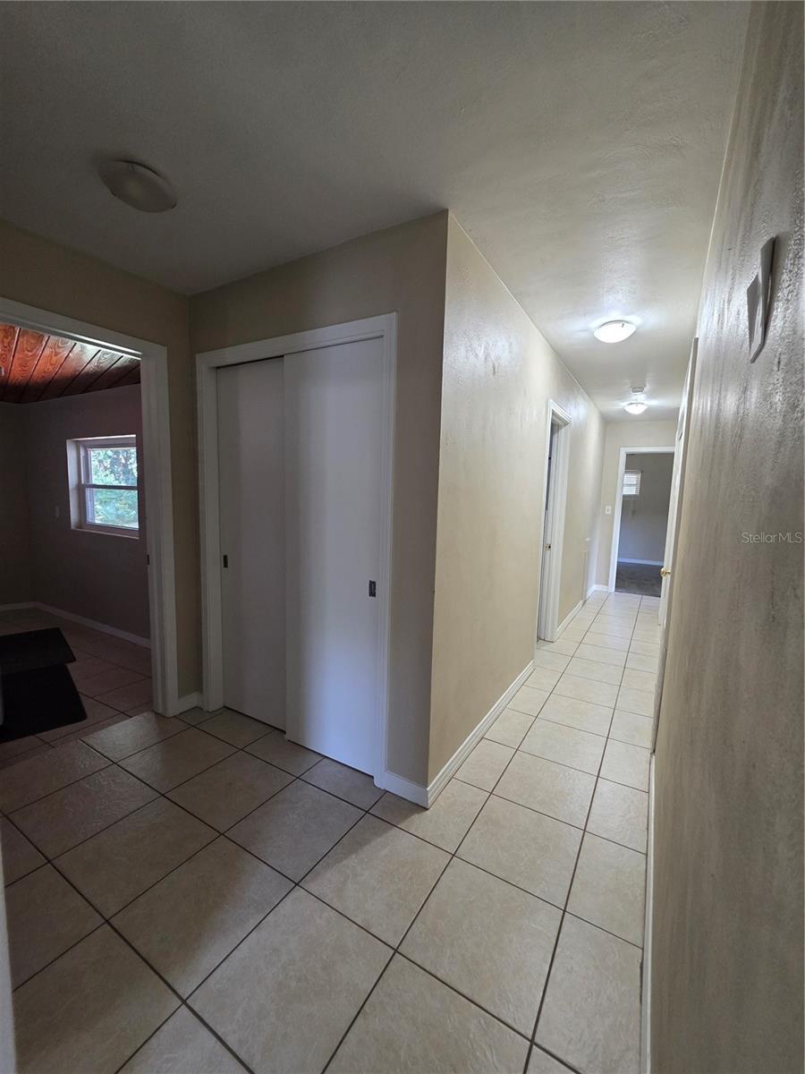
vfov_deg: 106.2
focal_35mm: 13
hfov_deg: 89.9
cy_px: 537
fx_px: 403
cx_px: 402
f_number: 1.9
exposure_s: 1/60
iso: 320
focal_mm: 2.2
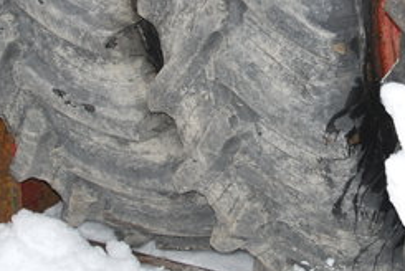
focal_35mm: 110
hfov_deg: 18.4
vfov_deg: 12.4
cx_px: 336
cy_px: 26
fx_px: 1239
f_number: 5.6
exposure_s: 1/125
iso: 180
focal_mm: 30
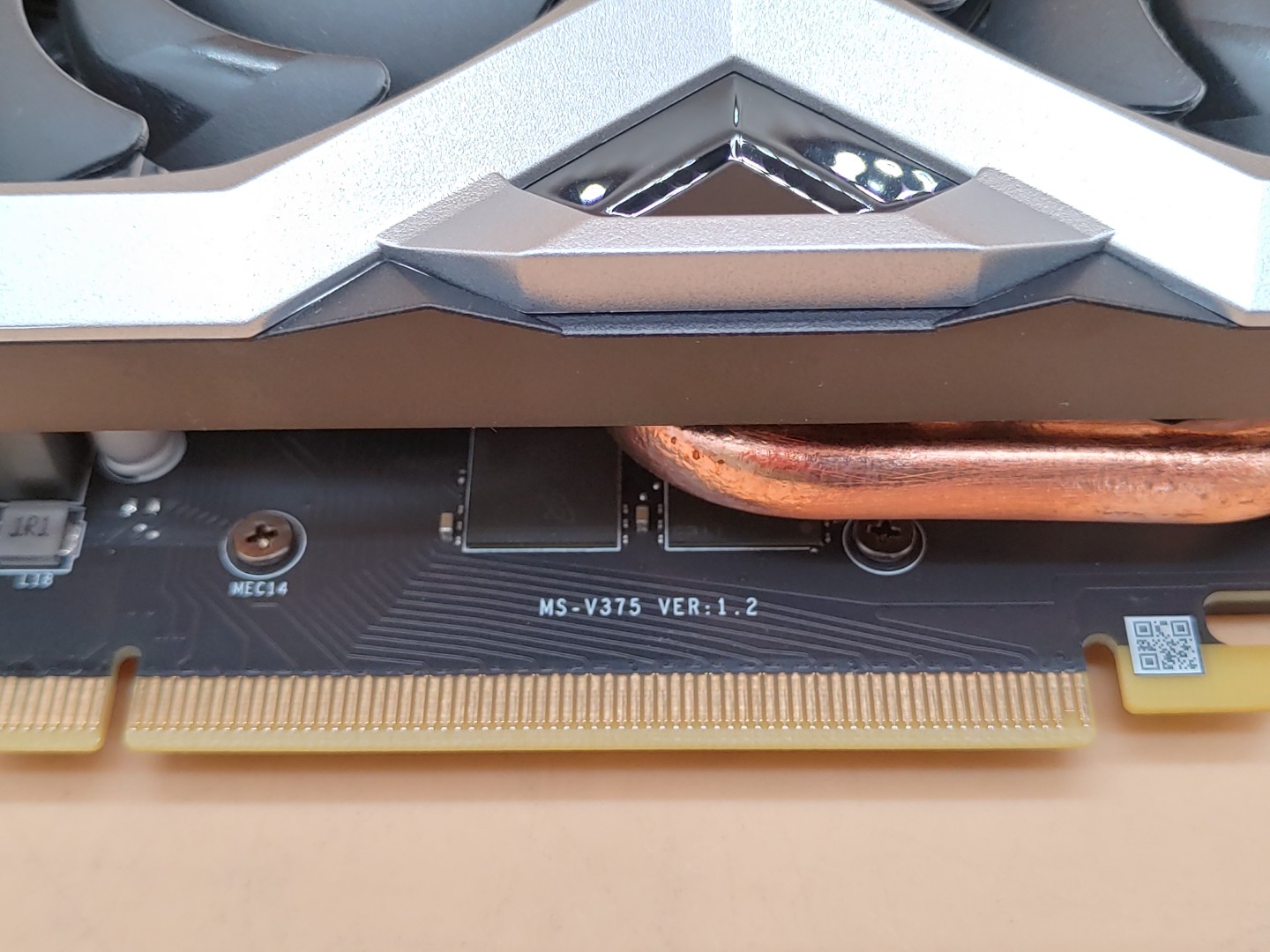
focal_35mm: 44
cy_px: 476
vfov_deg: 32.9
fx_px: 1614
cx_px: 635
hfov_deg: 42.9
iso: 50
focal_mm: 4.36
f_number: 1.8
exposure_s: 1/63
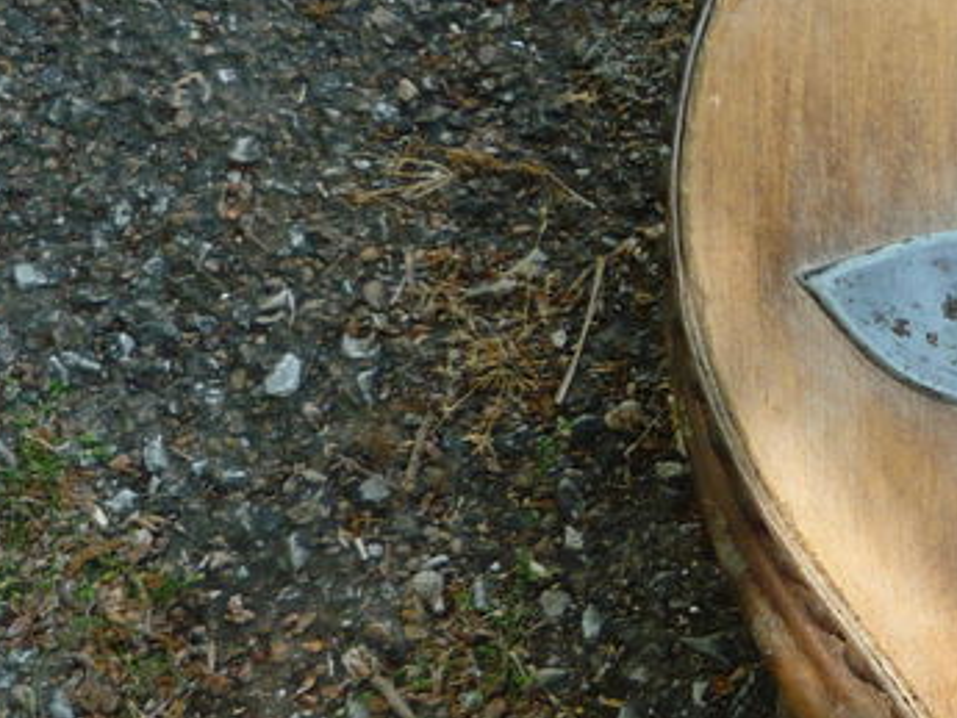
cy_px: 430
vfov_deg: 17.0
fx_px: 2406
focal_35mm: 87
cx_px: 1304
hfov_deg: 20.3
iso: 100
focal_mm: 5.2
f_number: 3.3
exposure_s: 1/50
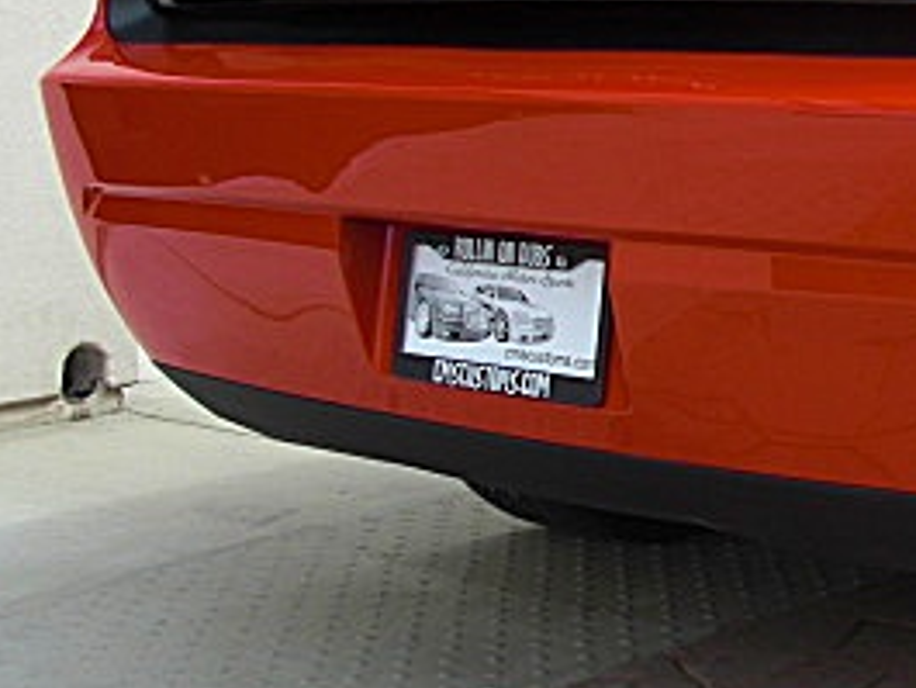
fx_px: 2303
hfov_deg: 21.1
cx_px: 1075
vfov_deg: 17.0
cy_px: 287
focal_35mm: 87
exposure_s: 1/500
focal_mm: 6.3
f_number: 2.8
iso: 50
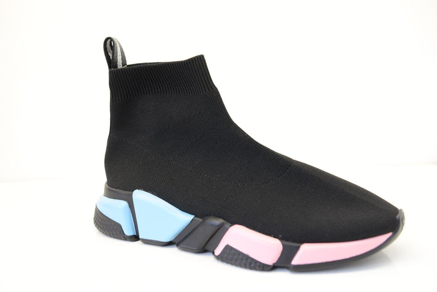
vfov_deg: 27.0
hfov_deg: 39.6
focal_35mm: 50
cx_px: 218
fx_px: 607
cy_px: 146
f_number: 5.6
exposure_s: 1/80
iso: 640
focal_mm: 50
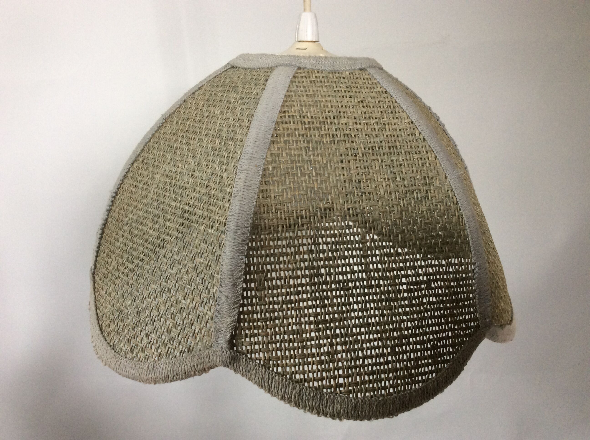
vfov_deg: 44.1
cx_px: 295
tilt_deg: -18.1
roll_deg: +2.6
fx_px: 545
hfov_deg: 56.9
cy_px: 220
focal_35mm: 32
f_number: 2.4
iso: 80
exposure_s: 1/25
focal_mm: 3.3
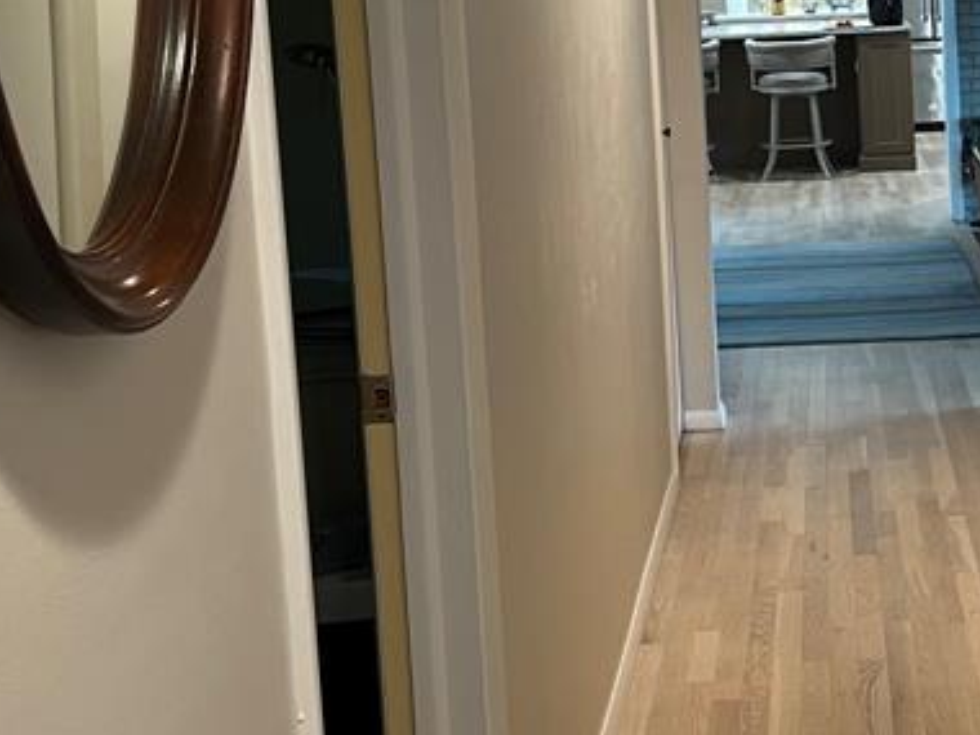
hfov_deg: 26.7
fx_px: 1982
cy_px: 160
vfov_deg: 20.8
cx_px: 908
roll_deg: +2.6
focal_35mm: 70
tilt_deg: -7.6
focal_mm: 5.7
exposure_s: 1/60
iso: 125
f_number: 1.5
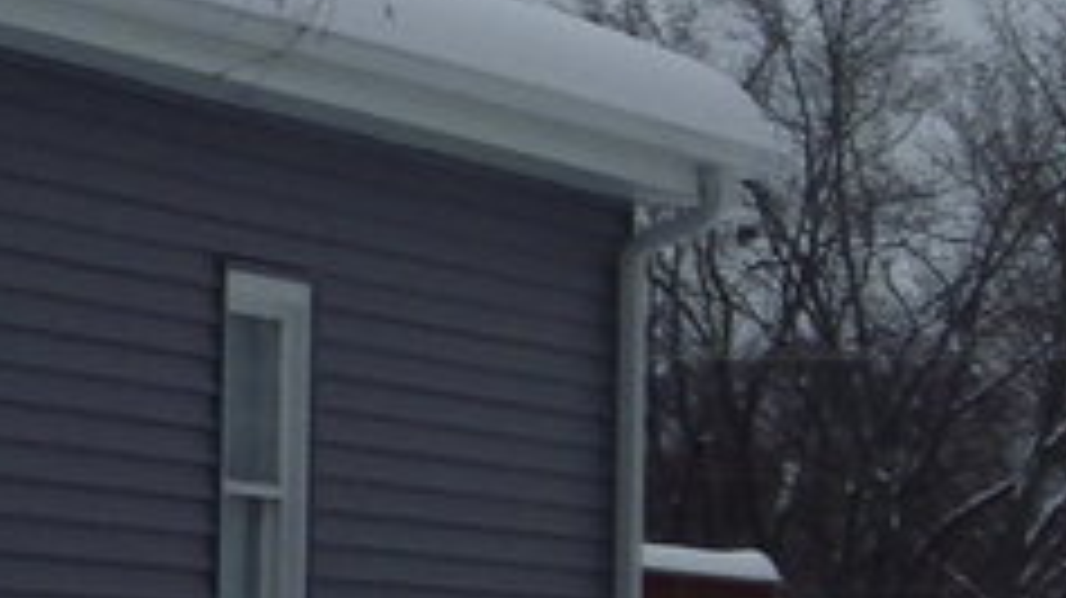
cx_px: -1606
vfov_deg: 3.7
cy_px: 162
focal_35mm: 331
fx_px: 9351
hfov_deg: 6.2
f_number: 11.9
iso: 100
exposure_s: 1/200
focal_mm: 9
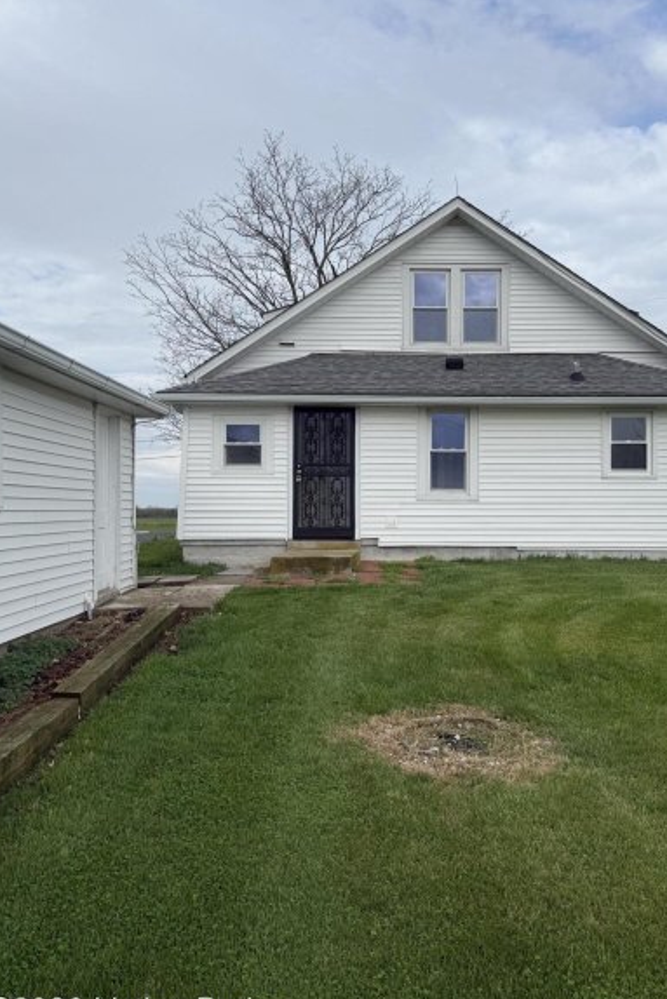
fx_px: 805
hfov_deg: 44.6
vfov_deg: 63.6
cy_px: 483
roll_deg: +0.8
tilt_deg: +1.0
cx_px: 420
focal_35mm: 29
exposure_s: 1/3759
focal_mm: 6.76
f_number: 1.78
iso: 80
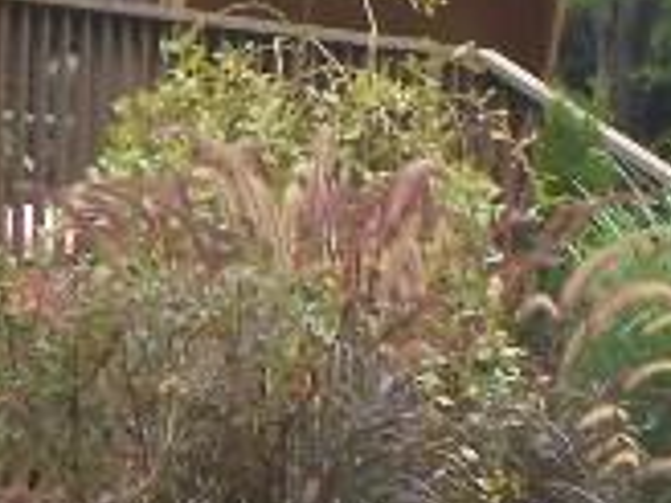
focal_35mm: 350
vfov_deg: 4.2
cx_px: 749
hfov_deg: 5.6
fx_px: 6784
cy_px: 139
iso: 80
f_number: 5.2
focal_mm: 10
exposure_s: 1/40
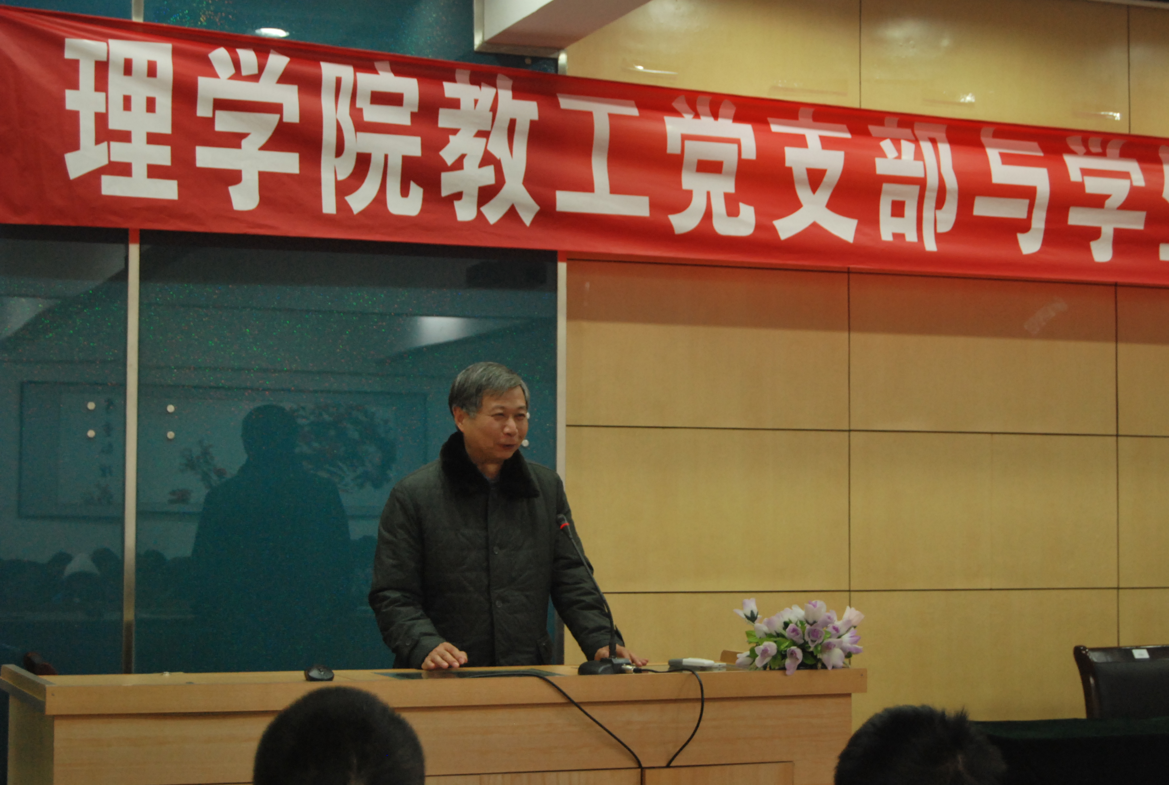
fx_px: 2196
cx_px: 584
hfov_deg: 29.8
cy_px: 392
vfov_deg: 20.3
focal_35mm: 68
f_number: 5.3
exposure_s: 1/25
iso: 800
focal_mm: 45
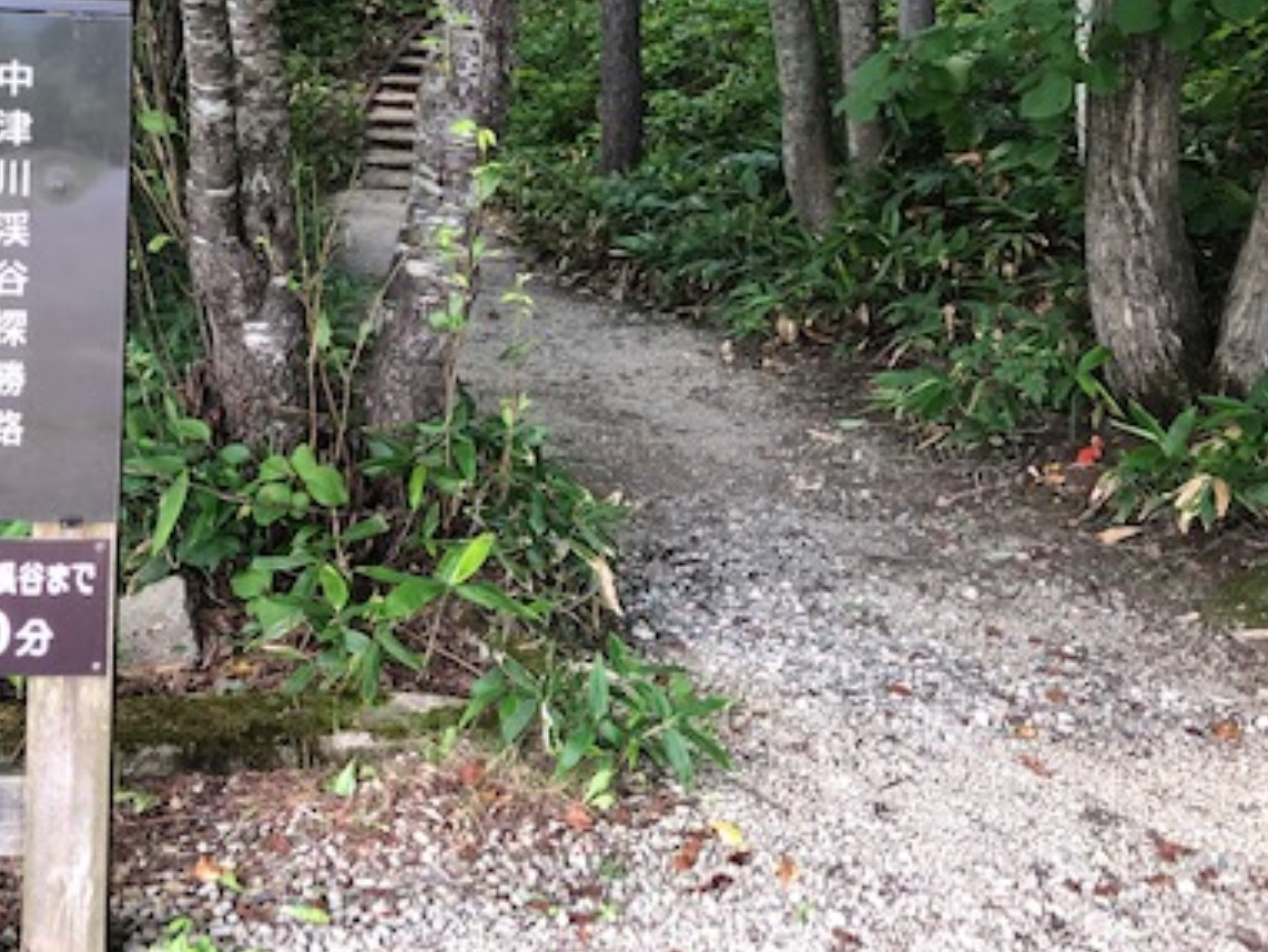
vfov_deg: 30.1
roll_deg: -1.4
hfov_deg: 39.8
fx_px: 1722
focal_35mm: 47
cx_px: 389
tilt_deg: -4.8
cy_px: 183
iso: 25
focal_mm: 4
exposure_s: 1/30
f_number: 1.8
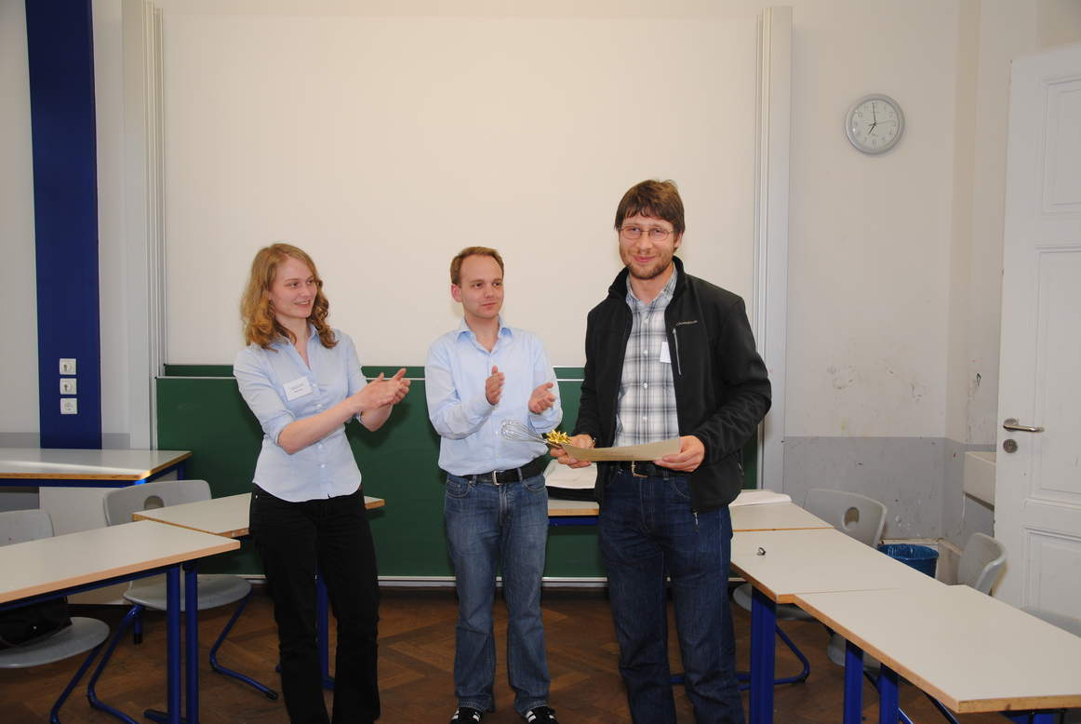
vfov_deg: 40.1
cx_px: 540
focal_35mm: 33
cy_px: 362
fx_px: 992
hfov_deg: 57.2
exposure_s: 1/60
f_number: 4
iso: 200
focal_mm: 22
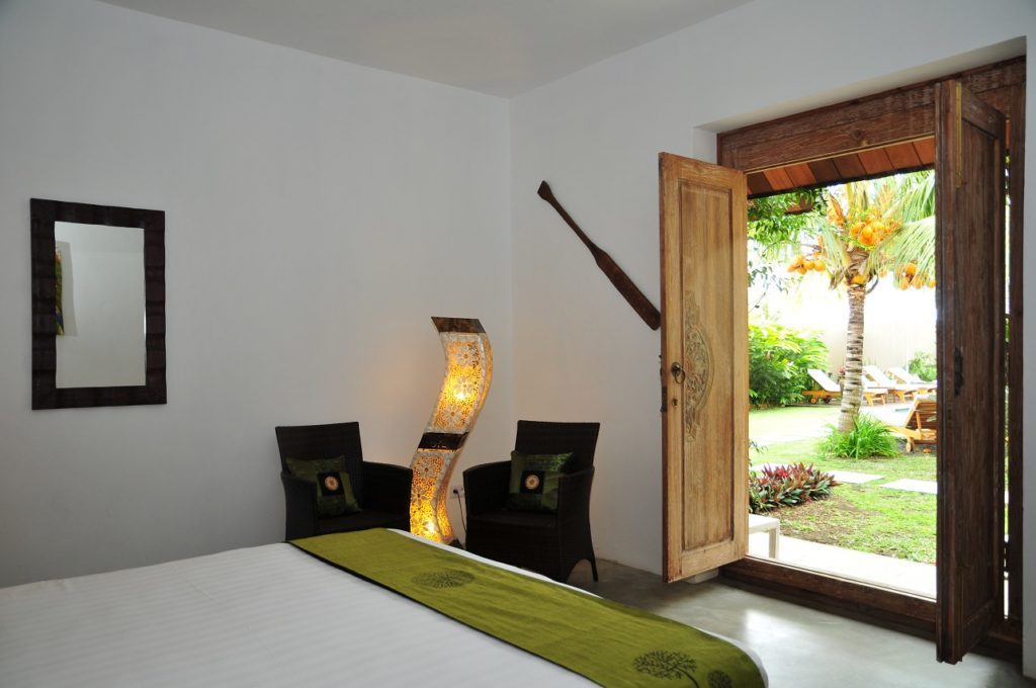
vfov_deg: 47.8
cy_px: 344
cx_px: 518
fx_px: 776
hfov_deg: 67.4
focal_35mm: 27
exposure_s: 1/50
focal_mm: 18
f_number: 4
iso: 200
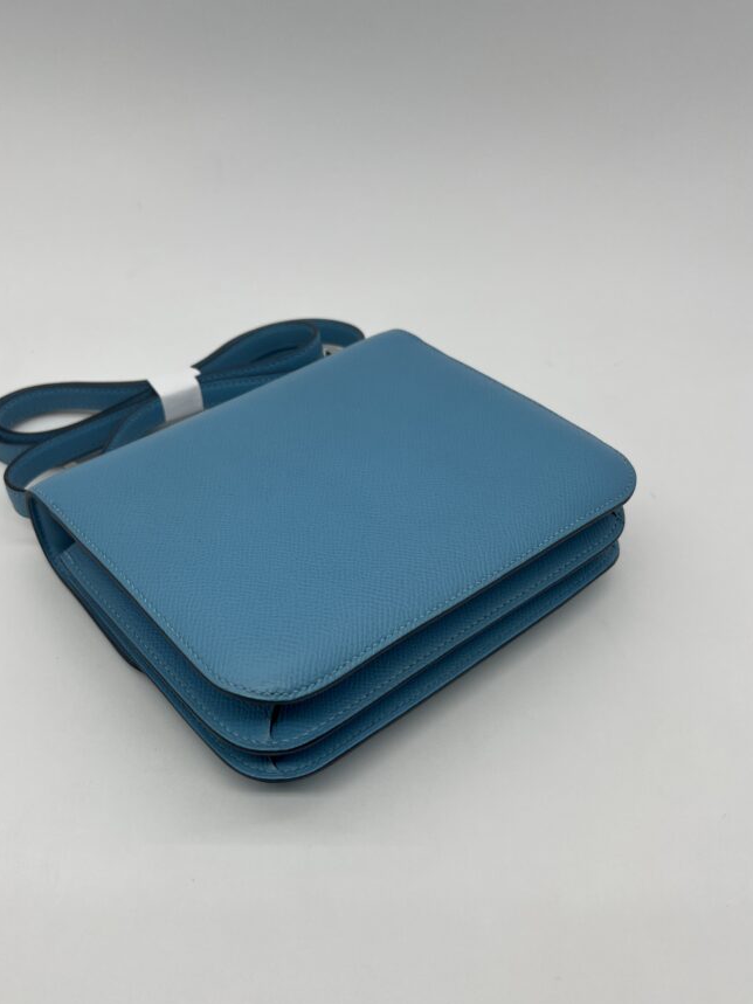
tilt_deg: -45.4
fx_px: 899
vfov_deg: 58.3
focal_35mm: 31
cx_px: 315
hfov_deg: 45.3
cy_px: 542
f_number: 1.5
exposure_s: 1/388
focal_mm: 5.7
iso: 50
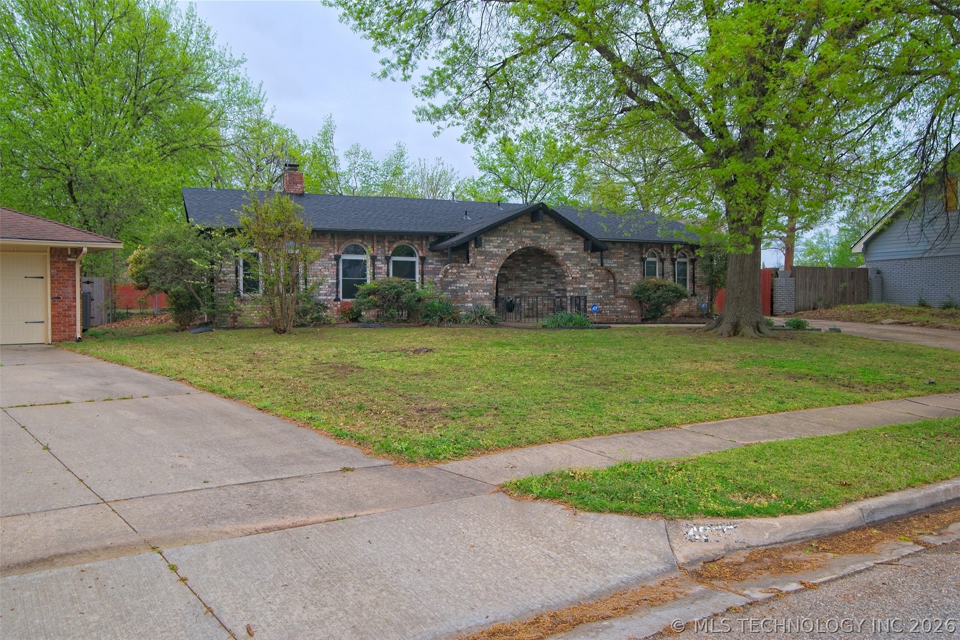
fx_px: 747
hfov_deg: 65.5
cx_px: 480
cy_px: 320
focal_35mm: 28
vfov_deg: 46.4
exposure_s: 1/100
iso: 320
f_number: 7.1
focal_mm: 28
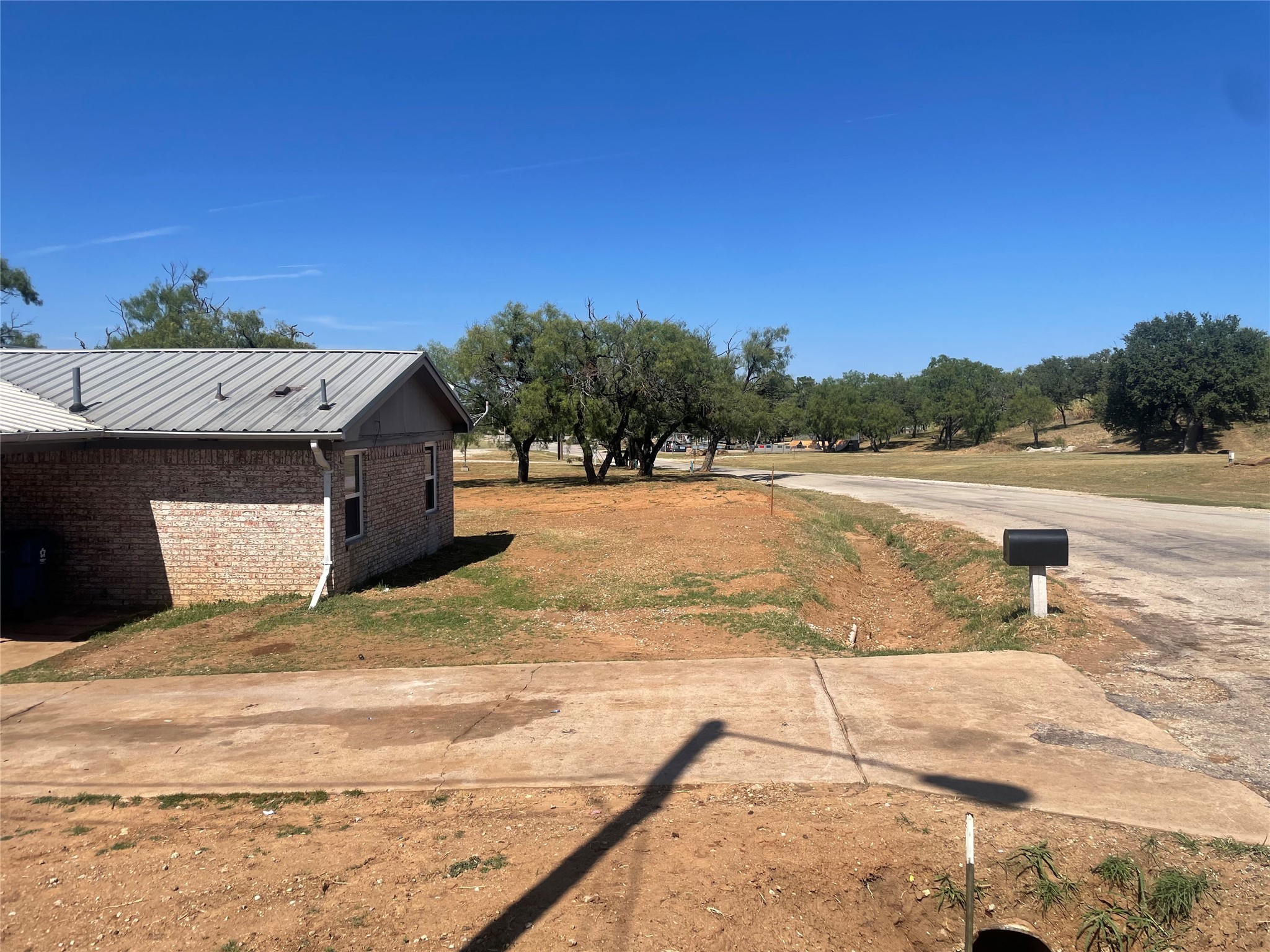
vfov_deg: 53.1
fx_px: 954
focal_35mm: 26
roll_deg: -0.2
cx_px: 635
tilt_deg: -3.3
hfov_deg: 67.3
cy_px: 476
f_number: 1.6
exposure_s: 1/5051
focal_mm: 4.2
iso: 32
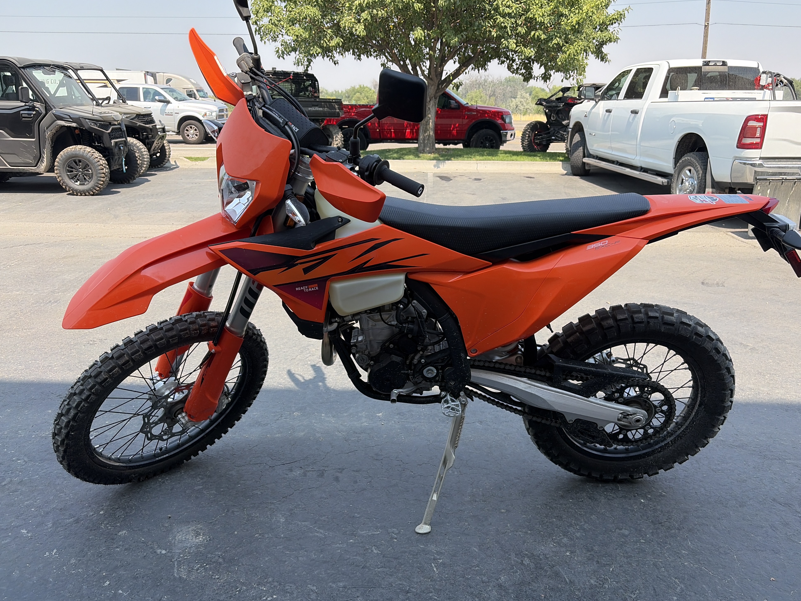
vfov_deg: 51.3
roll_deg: -0.1
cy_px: 306
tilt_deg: -17.4
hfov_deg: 65.3
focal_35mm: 27
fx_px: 625
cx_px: 408
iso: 50
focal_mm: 5.96
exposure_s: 1/1239
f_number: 1.6
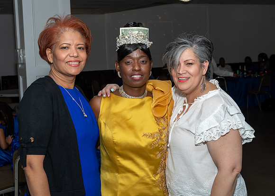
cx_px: 136
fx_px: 438
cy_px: 96
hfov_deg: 34.8
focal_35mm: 56
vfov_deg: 25.2
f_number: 6.3
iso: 400
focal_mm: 35
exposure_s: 1/250
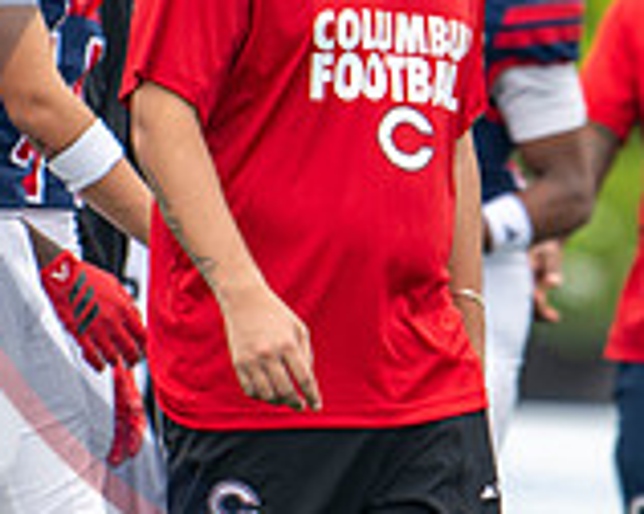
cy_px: 104
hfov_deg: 2.3
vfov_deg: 1.8
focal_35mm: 856
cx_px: 445
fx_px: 16295
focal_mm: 200
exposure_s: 1/1000
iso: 100
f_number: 2.8
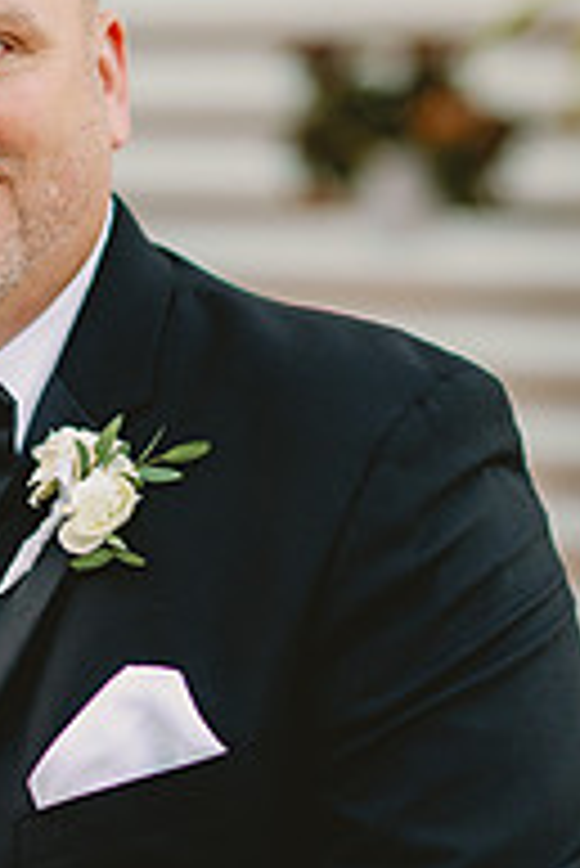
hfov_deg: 6.9
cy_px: 625
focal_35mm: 198
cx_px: 0
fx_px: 4776
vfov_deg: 10.4
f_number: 2
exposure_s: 1/250
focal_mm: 85
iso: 640
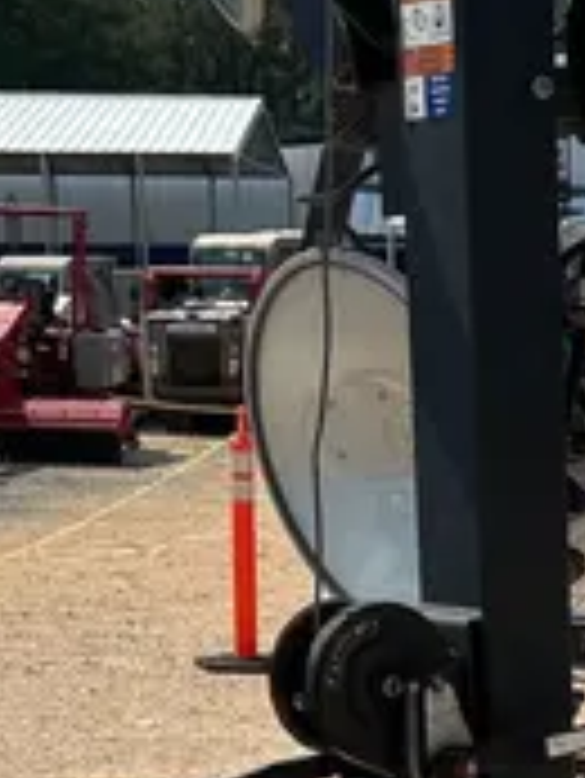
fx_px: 2476
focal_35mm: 110
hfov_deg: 12.9
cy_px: 938
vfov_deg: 17.1
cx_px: 828
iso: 50
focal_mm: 5.7
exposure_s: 1/6579
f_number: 1.5
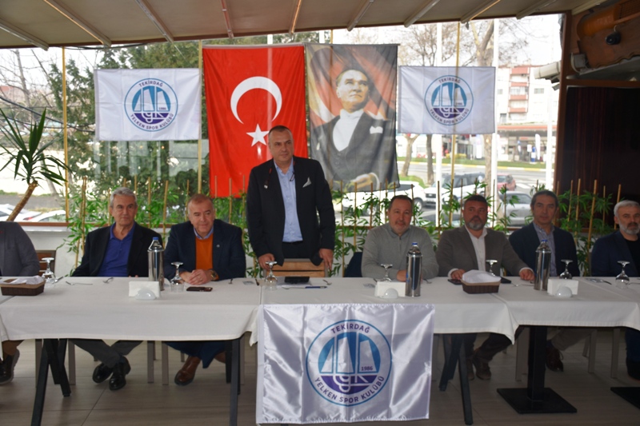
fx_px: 613
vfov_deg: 38.3
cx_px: 320
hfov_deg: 55.1
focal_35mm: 34
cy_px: 213
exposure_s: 1/250
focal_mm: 23
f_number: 3.8
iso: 100
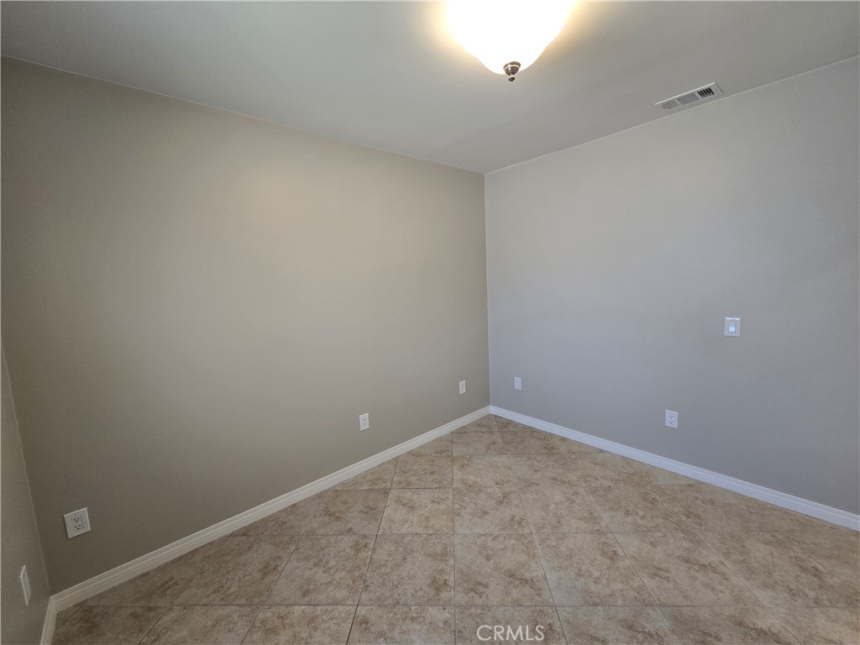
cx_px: 430
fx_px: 323
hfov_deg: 106.2
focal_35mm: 13
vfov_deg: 89.9
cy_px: 322
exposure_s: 1/60
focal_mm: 2.2
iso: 80
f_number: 2.2
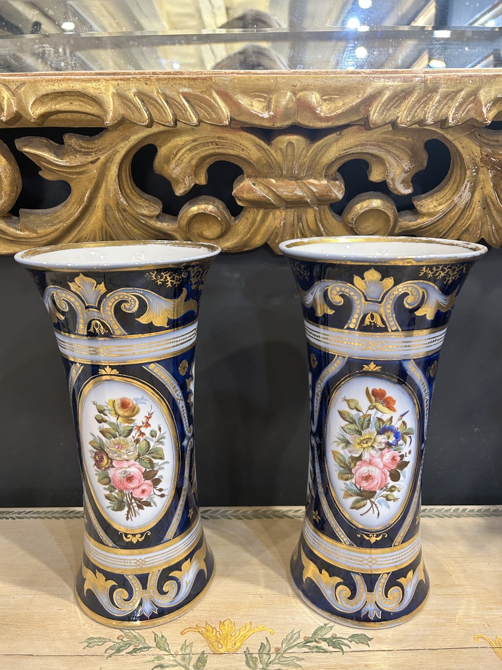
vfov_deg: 67.3
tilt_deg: -13.7
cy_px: 335
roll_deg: -0.6
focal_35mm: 26
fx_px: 503
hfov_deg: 53.1
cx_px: 251
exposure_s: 1/50
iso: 160
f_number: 1.5
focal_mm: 5.7
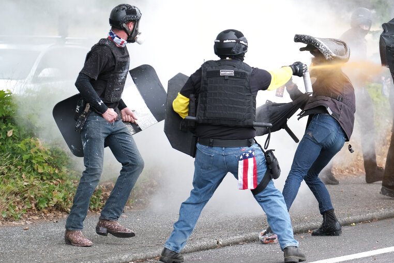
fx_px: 2440
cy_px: 98
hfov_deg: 9.2
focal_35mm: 223
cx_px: 252
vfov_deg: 6.2
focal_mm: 110.6
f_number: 2.8
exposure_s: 1/640
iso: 320
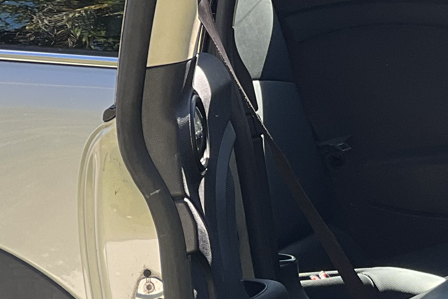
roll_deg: +2.3
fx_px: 3446
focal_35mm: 277
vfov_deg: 5.0
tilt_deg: -6.7
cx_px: 547
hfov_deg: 7.4
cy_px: 288
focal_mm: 9
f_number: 2.8
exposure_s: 1/121
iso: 32
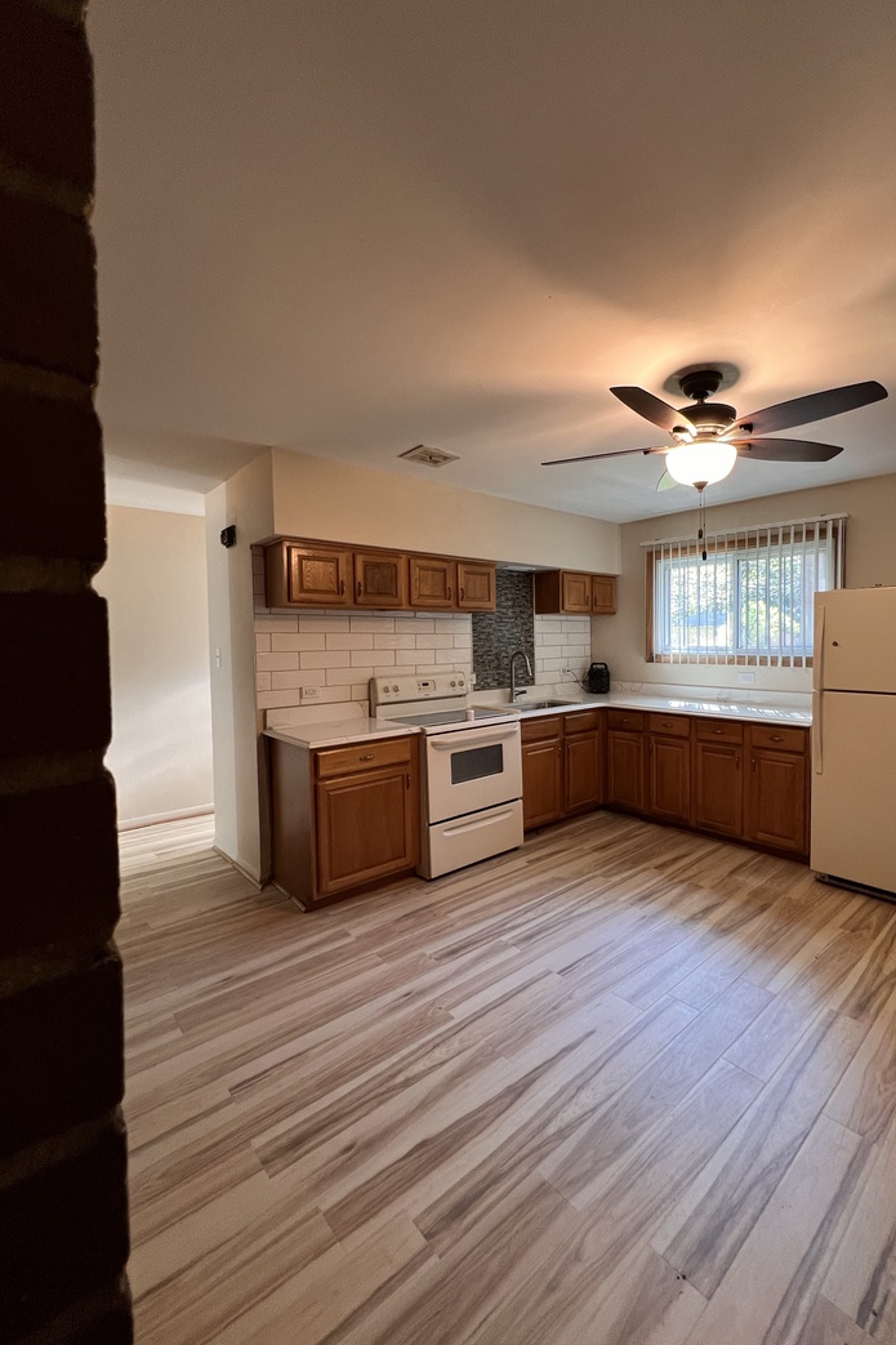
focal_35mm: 14
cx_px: 521
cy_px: 656
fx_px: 523
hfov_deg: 80.6
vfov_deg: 104.2
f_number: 1.8
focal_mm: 1.57
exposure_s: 1/60
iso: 250
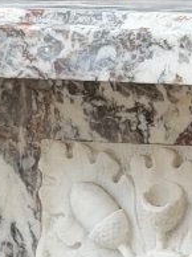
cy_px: 419
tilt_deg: -11.7
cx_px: 244
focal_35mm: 297
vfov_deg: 6.6
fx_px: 2201
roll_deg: -0.5
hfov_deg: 5.0
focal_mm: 6.76
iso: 64
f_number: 1.78
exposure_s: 1/499
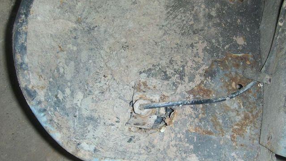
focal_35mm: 45
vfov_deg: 26.4
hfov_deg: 45.5
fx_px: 341
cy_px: 106
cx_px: 143
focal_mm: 6.5
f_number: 3.5
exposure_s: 1/60
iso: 100
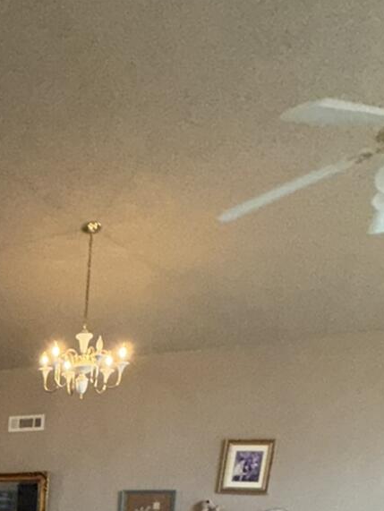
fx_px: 724
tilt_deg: -8.3
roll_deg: +2.4
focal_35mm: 49
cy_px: 655
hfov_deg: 24.3
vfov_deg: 30.9
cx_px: -166
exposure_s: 1/120
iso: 160
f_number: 2.2
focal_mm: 2.22
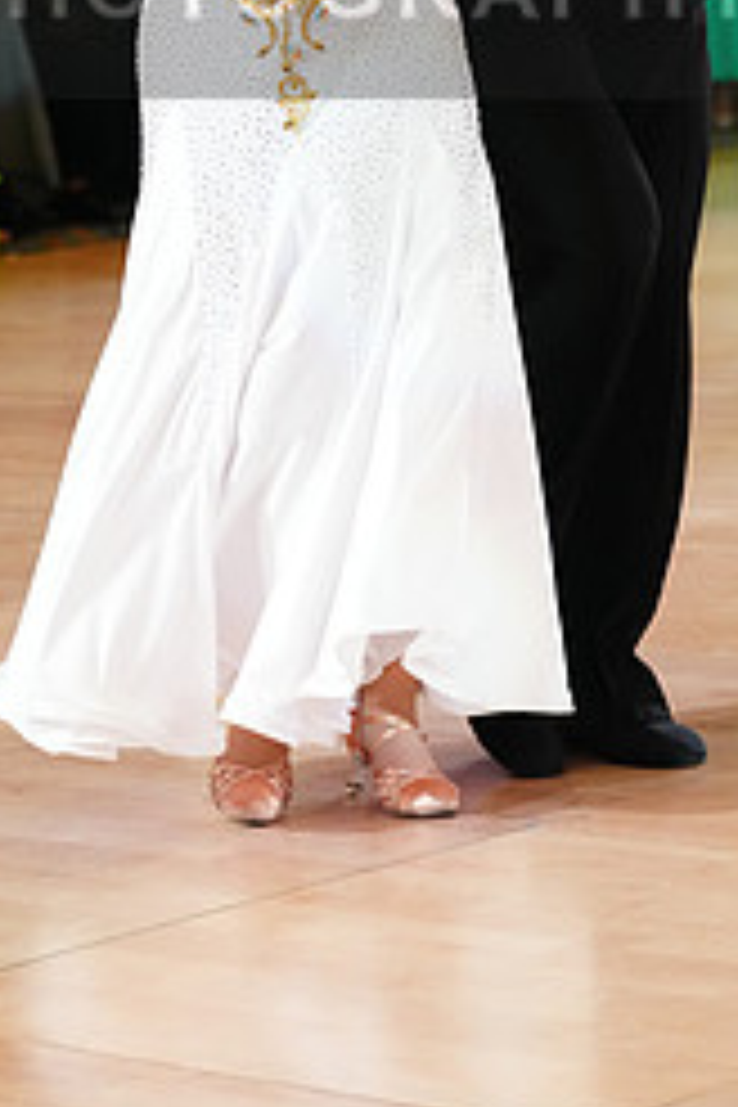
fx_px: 5073
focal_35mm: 165
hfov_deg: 8.3
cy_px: -50
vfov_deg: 12.3
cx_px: 209
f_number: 3.2
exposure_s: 1/500
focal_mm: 70
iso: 3200
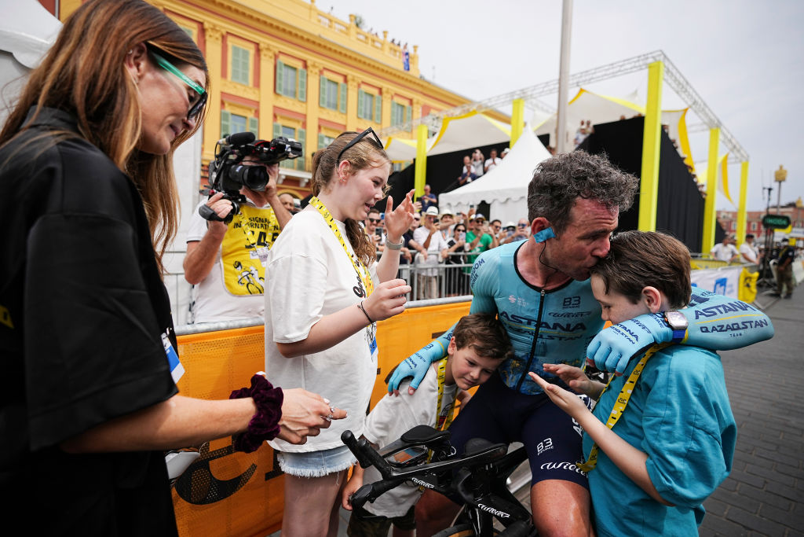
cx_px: 402
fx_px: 402
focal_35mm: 18
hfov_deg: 90.0
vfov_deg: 67.4
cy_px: 268
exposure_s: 1/8000
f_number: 2.8
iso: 400
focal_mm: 18
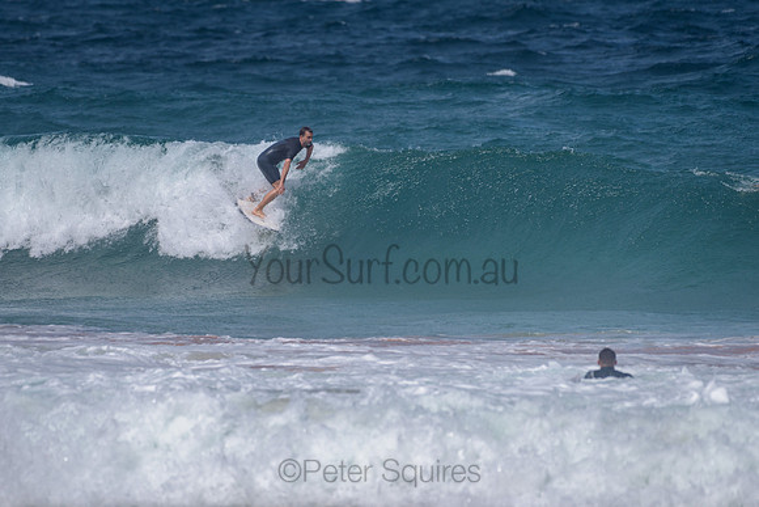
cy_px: 227
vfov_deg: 2.2
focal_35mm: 613
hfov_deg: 3.4
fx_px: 12934
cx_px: 328
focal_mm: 500
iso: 80
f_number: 5.6
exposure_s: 1/2000
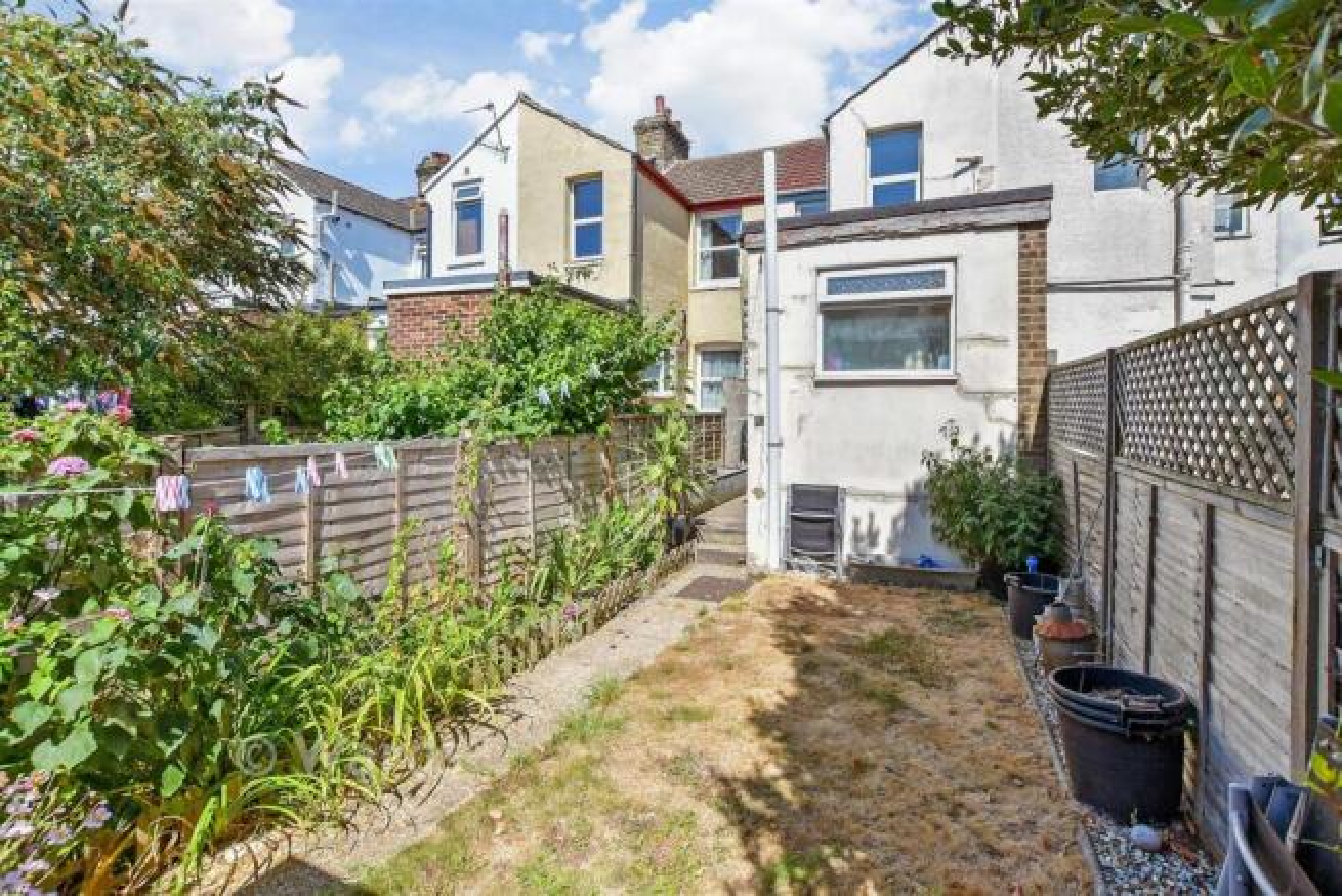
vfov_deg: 77.4
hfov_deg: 100.4
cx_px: 671
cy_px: 448
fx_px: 559
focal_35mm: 15
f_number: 6.3
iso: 160
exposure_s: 1/400
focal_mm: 10
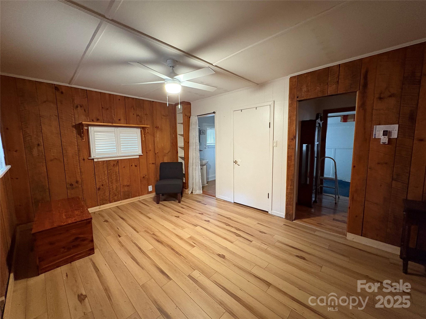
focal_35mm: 14
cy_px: 160
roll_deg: +0.9
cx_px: 213
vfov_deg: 85.7
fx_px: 172
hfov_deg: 102.1
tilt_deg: -5.6
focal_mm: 2.22
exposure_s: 1/60
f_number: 2.2
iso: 800
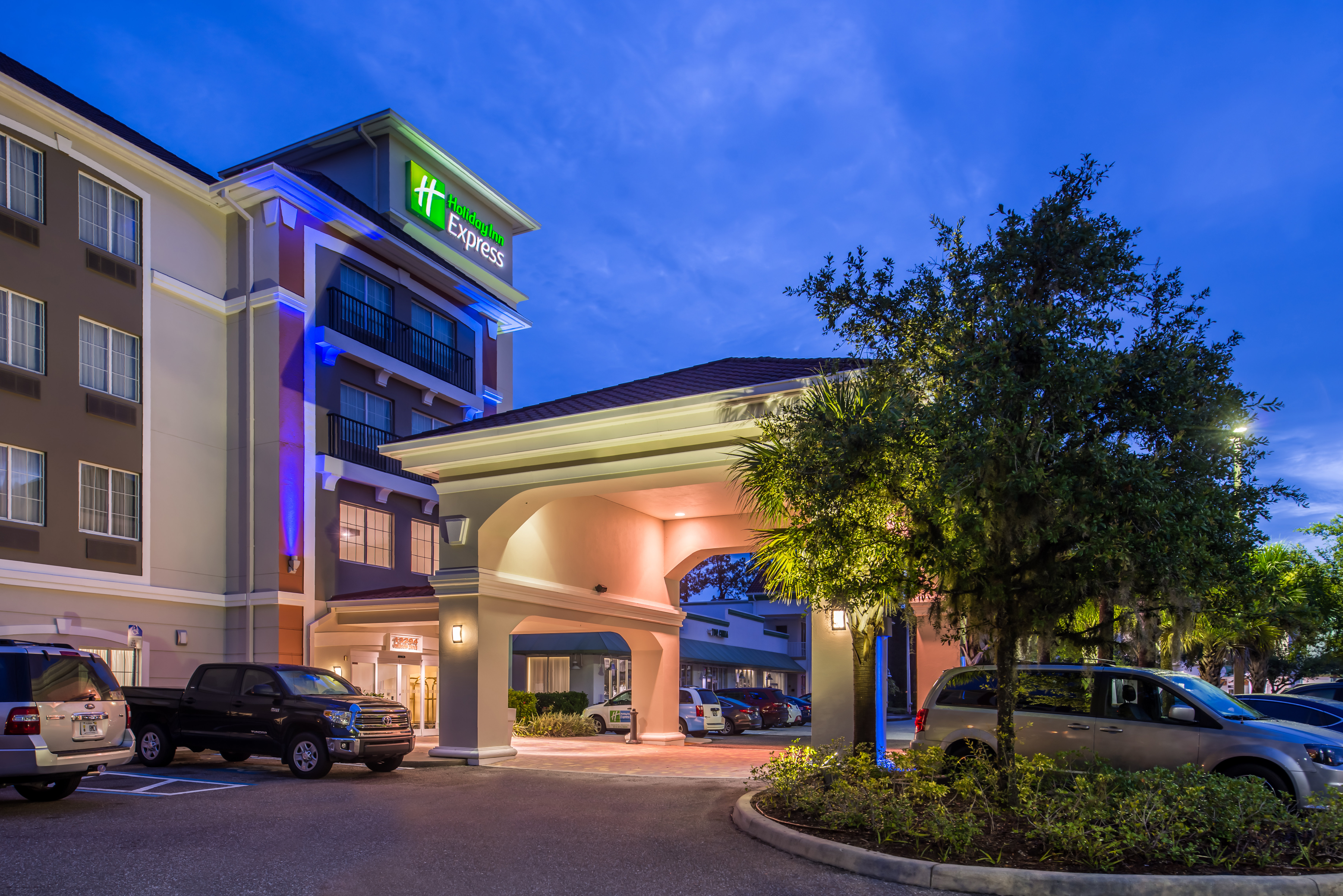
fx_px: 896
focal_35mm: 24
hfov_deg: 73.7
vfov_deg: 53.2
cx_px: 672
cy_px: 448
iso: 100
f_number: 6.3
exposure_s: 1/3
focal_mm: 24
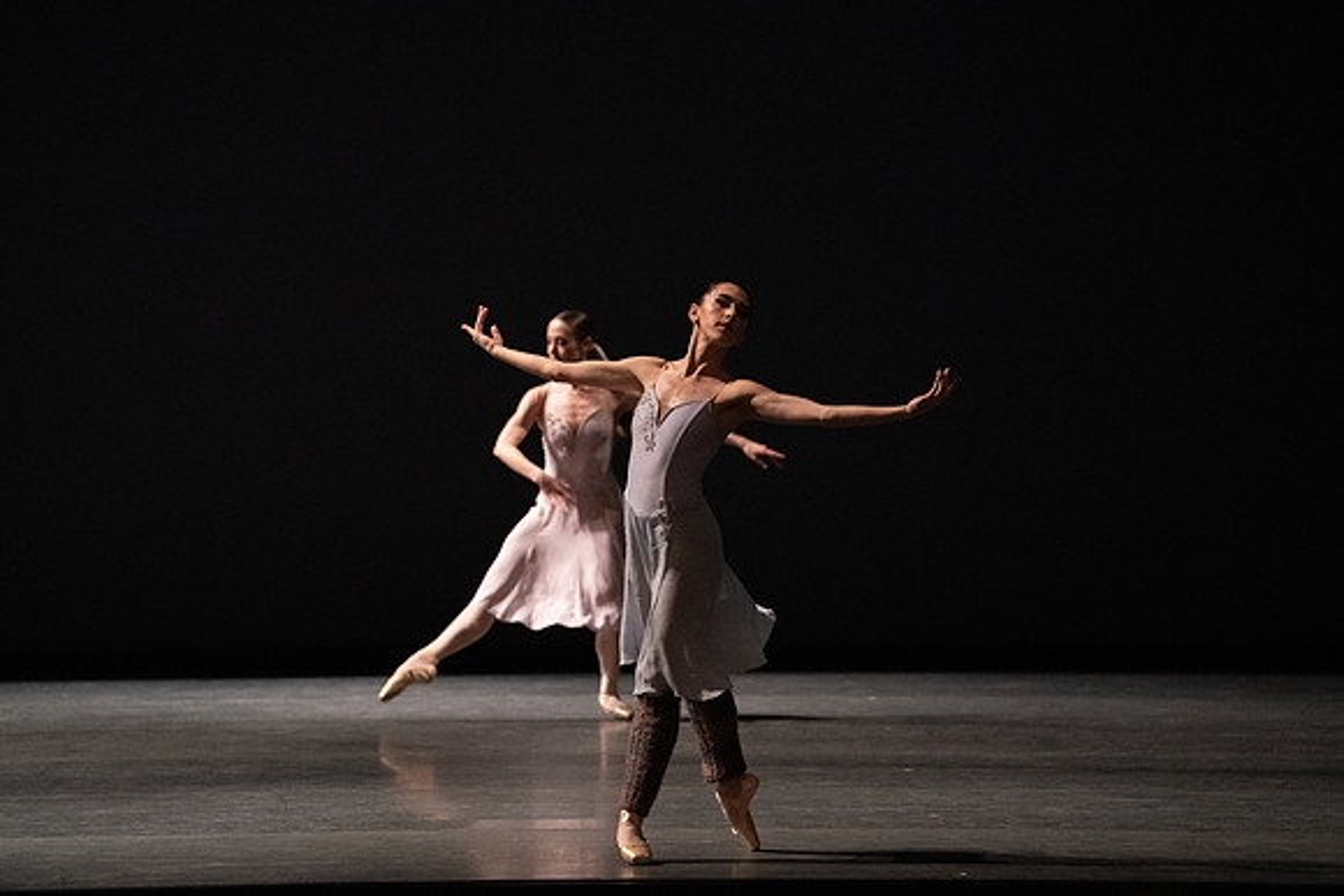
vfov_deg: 6.9
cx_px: 672
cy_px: 448
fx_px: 7468
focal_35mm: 200
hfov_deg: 10.3
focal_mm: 200
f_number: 5
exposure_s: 1/400
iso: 12800
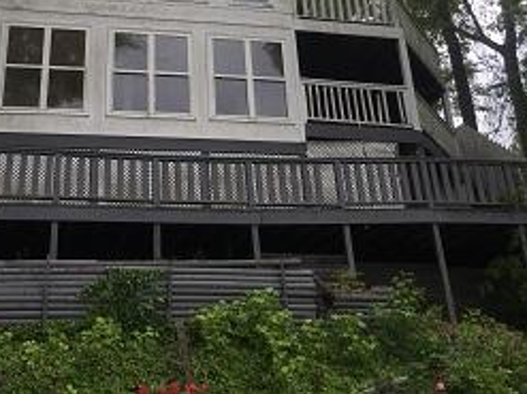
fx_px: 715
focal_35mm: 47
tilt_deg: +27.3
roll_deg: +2.1
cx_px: 194
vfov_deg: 30.1
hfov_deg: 40.1
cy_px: 77
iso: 25
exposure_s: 1/657
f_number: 2.2
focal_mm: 4.15
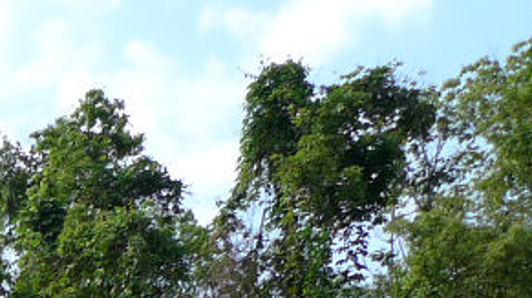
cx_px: -420
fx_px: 1522
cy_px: 713
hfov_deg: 16.6
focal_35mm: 108
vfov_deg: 9.8
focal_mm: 5.1
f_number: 2
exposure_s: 1/800
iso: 80
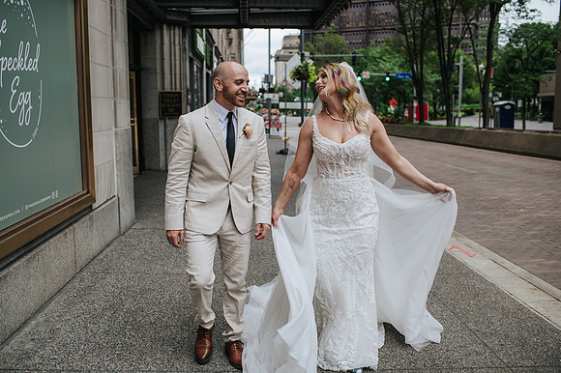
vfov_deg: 37.8
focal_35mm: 35
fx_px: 545
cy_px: 186
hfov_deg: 54.5
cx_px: 280
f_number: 3.2
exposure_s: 1/320
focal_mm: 35
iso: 280
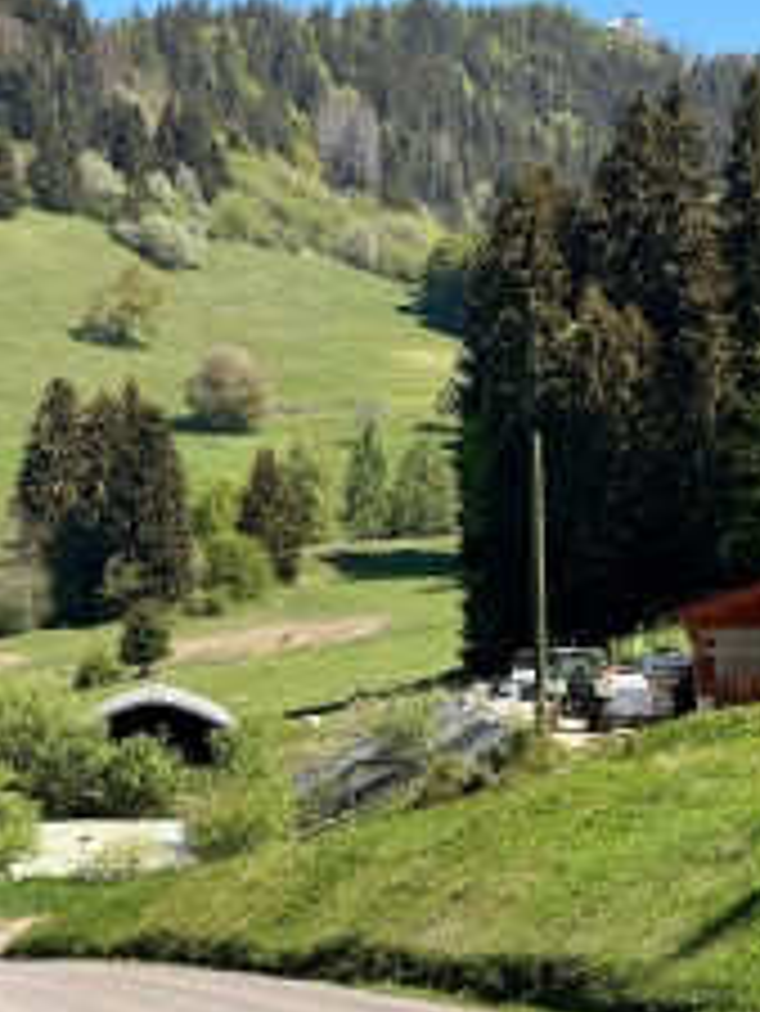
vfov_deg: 14.4
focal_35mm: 137
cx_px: 130
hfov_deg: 10.8
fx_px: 4007
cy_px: 414
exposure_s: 1/592
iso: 25
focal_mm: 9
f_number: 2.8
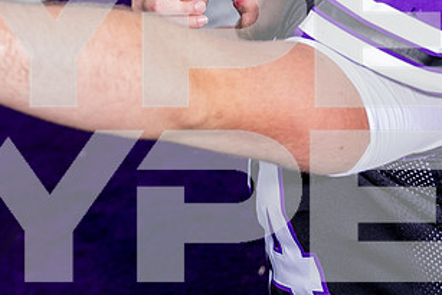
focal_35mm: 98
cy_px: 32
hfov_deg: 20.7
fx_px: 1204
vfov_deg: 13.9
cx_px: 114
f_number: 4
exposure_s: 1/1250
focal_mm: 50
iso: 100
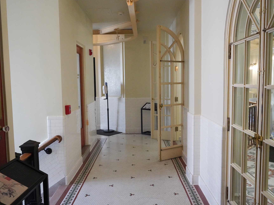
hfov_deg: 58.3
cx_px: 144
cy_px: 103
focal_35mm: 31
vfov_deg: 45.4
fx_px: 245
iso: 8000
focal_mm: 28
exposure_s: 1/100
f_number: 10
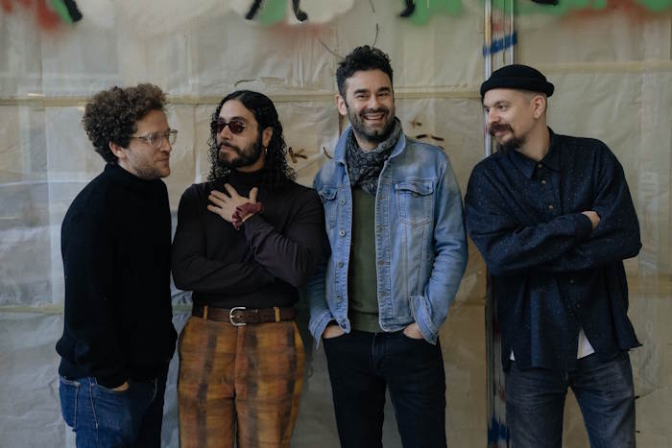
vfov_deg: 24.9
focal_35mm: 54
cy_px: 224
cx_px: 336
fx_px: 1014
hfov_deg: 36.7
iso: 1250
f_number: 7.1
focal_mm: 54.3
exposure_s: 1/160
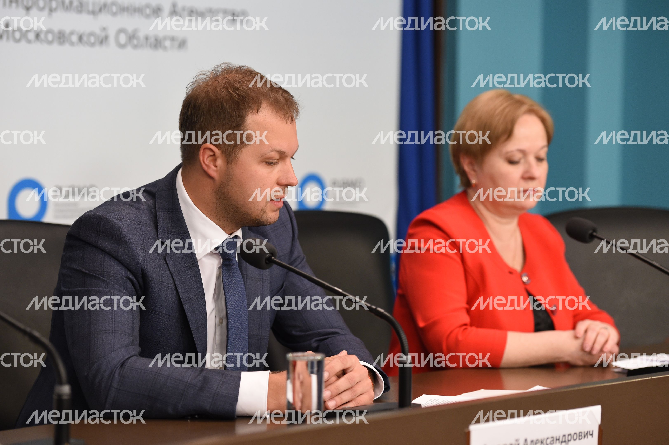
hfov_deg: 18.6
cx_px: 334
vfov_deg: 12.4
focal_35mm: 110
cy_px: 222
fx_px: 2043
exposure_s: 1/320
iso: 2500
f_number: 3.5
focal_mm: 110
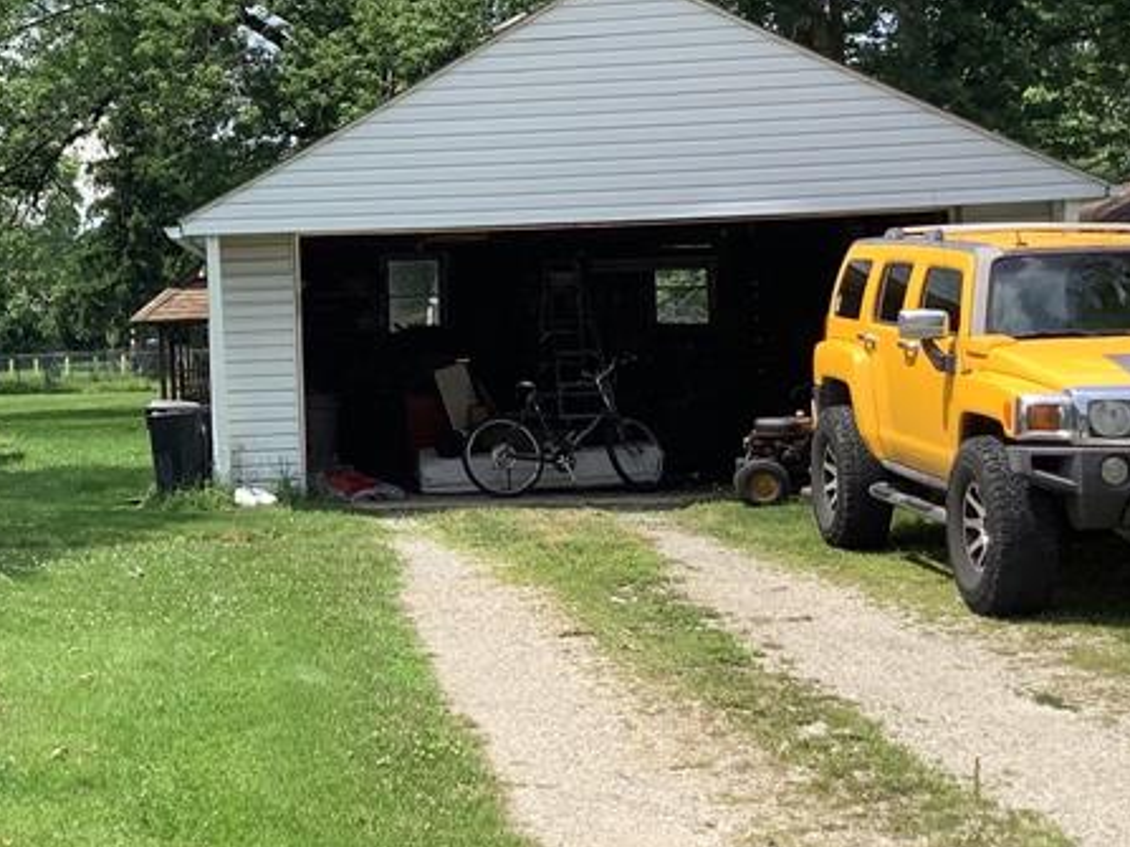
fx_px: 2317
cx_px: 10
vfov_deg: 20.6
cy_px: 228
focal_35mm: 71
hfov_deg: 26.0
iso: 25
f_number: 2.4
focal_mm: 3.3
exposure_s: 1/1274
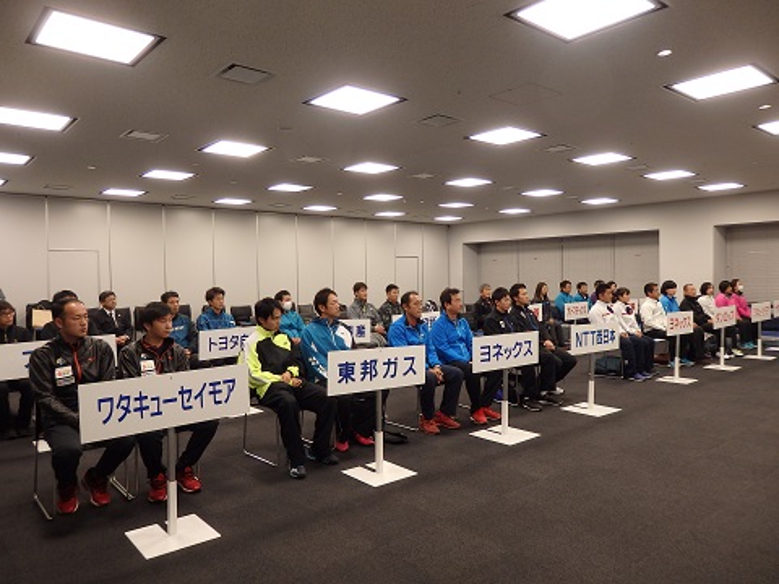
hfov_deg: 69.4
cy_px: 292
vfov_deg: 54.9
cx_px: 390
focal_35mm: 25
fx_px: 563
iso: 125
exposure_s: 1/30
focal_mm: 4.5
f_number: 3
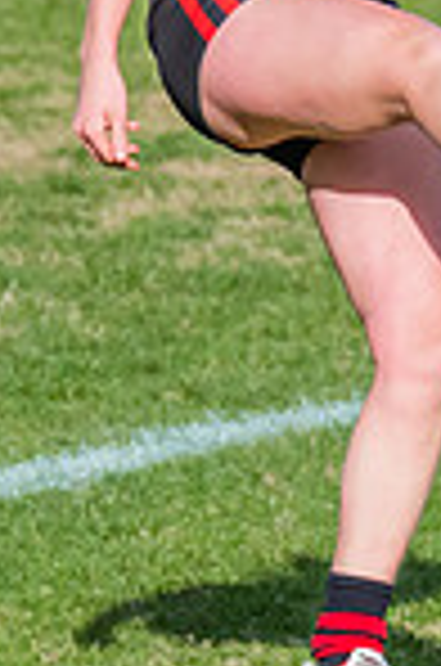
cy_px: 62
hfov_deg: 0.6
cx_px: 598
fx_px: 44987
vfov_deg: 0.8
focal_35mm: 2437
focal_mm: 420
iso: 800
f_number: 9
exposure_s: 1/1250
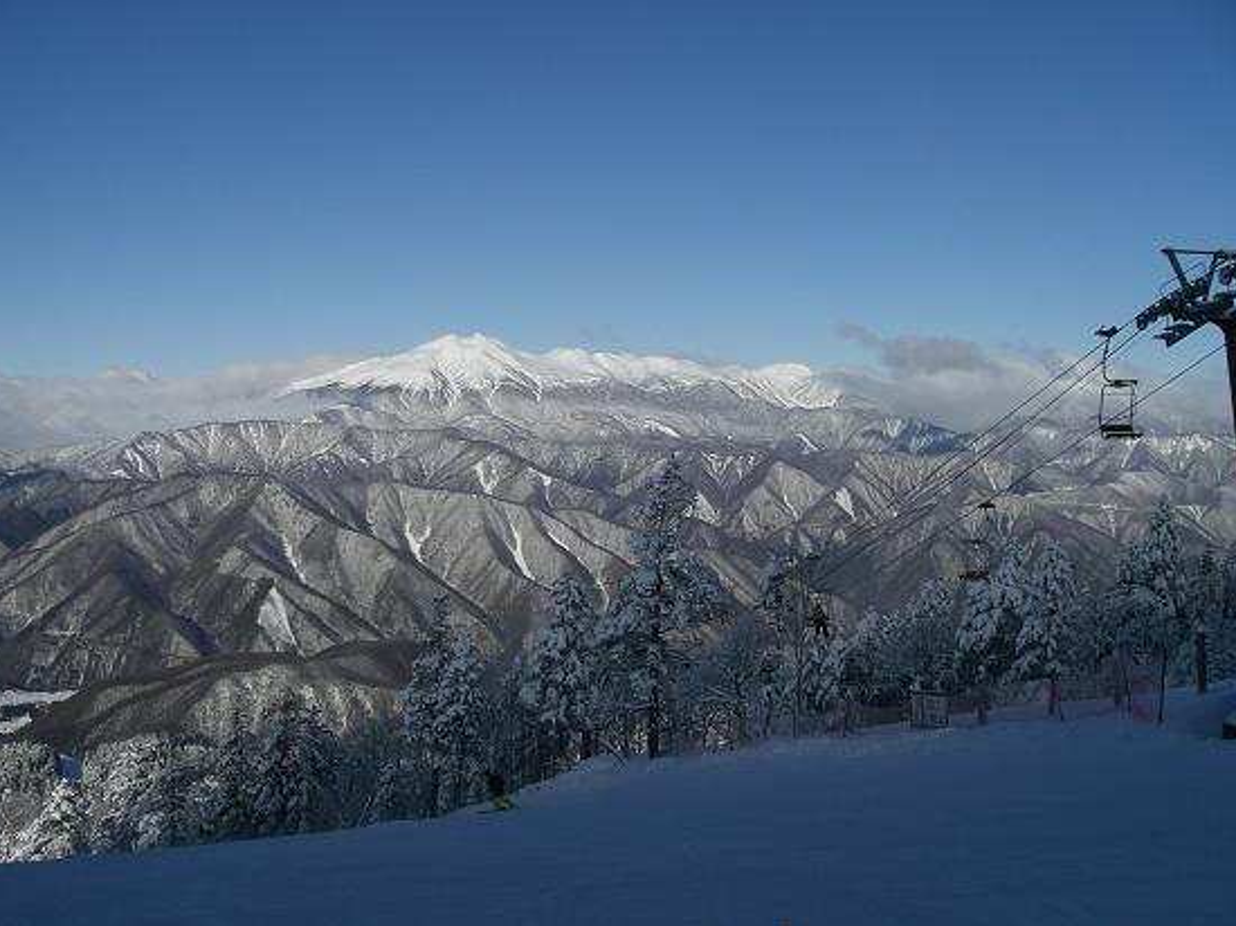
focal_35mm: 39
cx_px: 616
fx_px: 1392
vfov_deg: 36.8
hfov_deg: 47.9
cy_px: 457
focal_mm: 6.3
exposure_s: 1/2000
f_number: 4.4
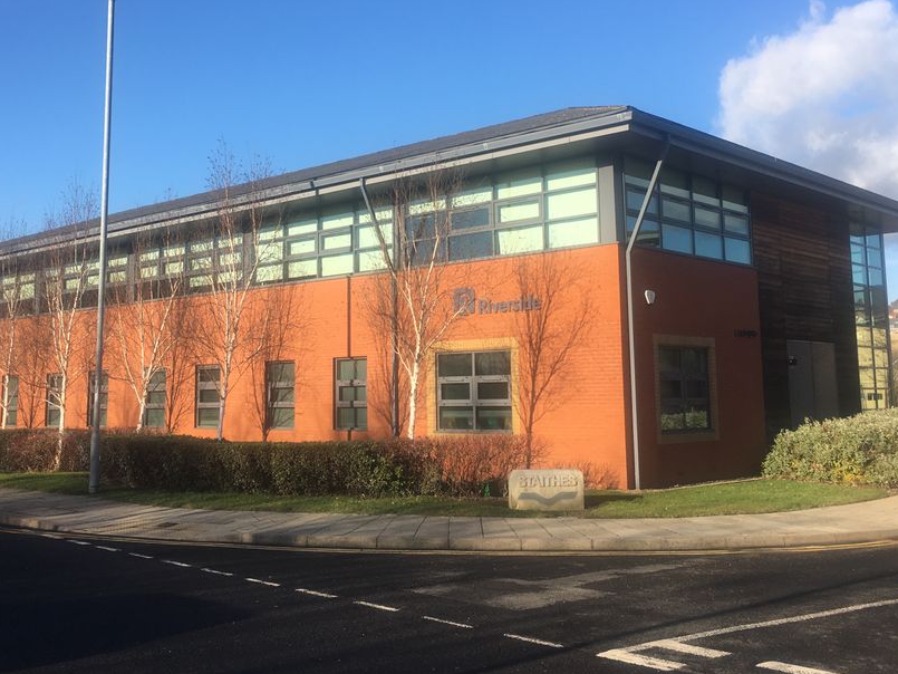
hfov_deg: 46.7
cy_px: 266
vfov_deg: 35.8
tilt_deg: +7.0
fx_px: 1038
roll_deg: +1.1
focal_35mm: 40
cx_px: 406
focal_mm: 4.15
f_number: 2.2
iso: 25
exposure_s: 1/962
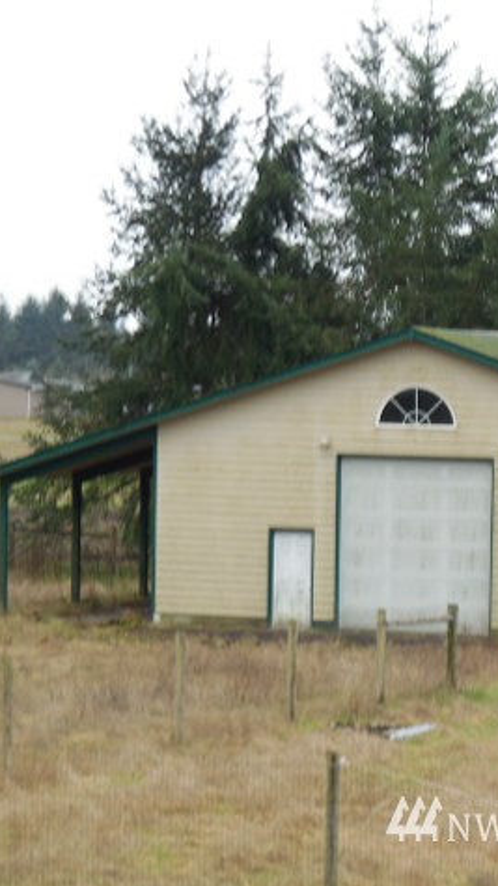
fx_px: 3241
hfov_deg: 8.7
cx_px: 491
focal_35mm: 138
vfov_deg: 15.6
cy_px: 442
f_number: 4.7
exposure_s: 1/60
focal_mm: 16.8
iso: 125
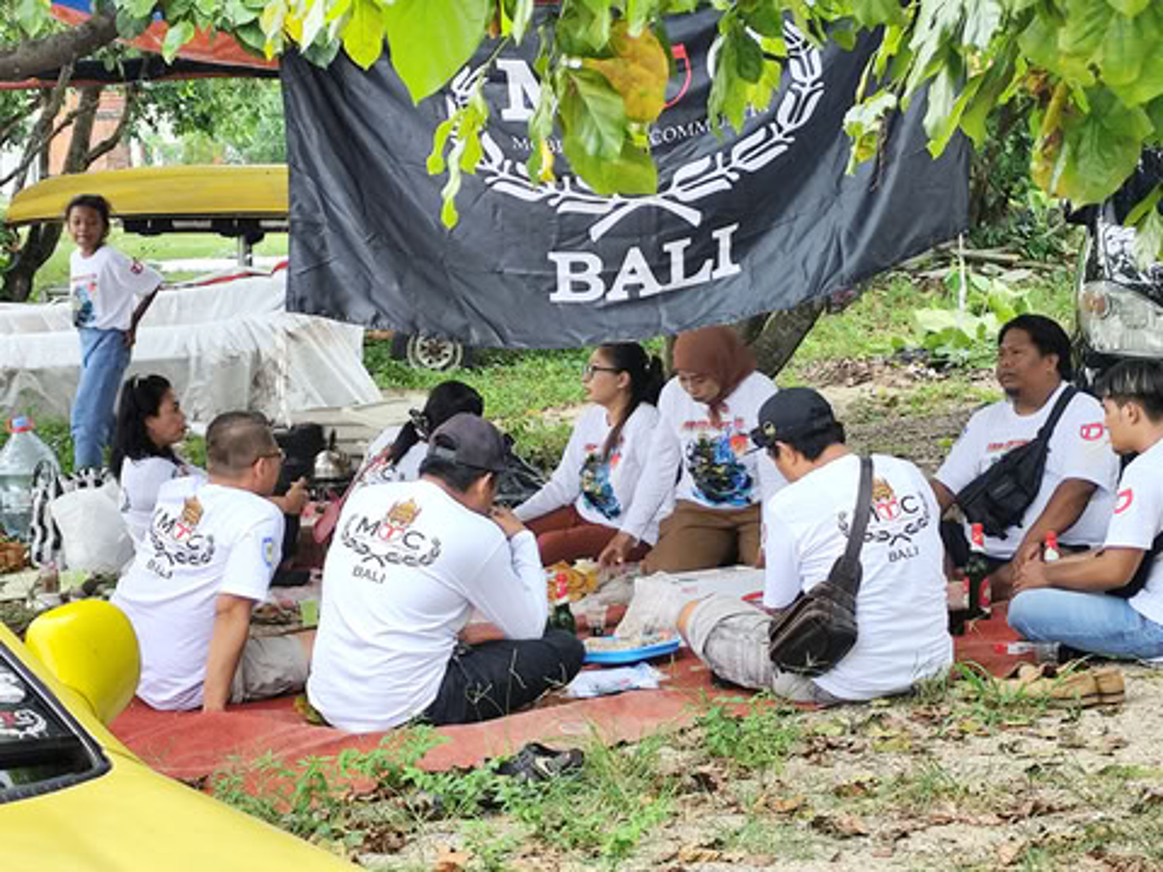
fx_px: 3125
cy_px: 436
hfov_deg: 21.1
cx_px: 582
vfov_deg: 15.9
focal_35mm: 93
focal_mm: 6.19
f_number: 1.65
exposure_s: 1/100
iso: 50
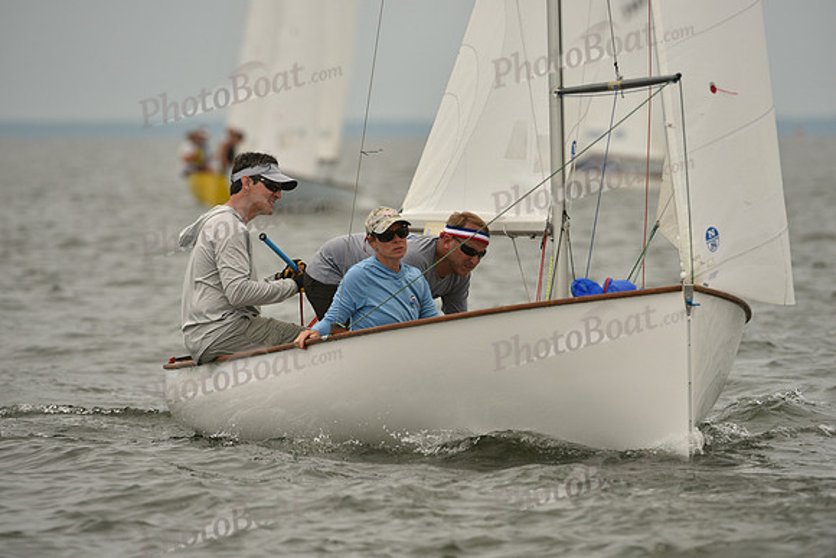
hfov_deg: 5.2
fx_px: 9291
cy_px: 279
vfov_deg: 3.4
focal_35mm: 400
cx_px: 418
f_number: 5.6
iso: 320
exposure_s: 1/2000
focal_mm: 400
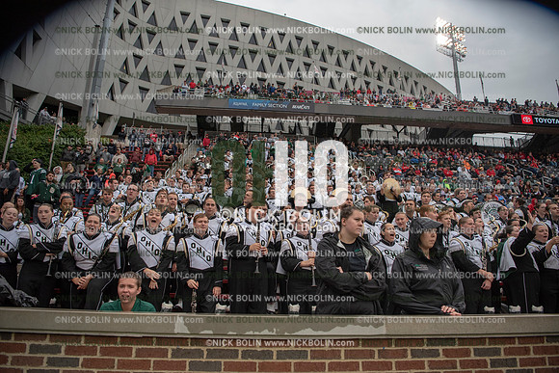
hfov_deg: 73.7
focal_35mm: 24
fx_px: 373
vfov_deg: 53.2
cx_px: 280
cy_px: 186
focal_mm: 24
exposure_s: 1/4000
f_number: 2.8
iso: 1000
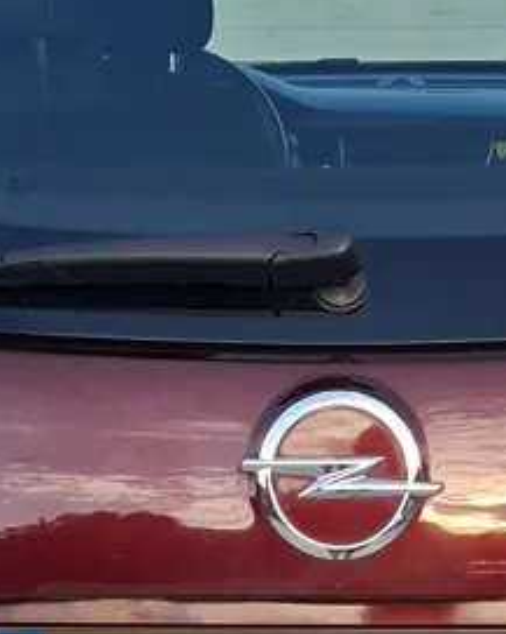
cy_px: 1038
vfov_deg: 12.8
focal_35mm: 141
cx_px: 354
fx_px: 2644
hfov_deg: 10.9
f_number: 1.8
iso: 50
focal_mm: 5.54
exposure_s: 1/556
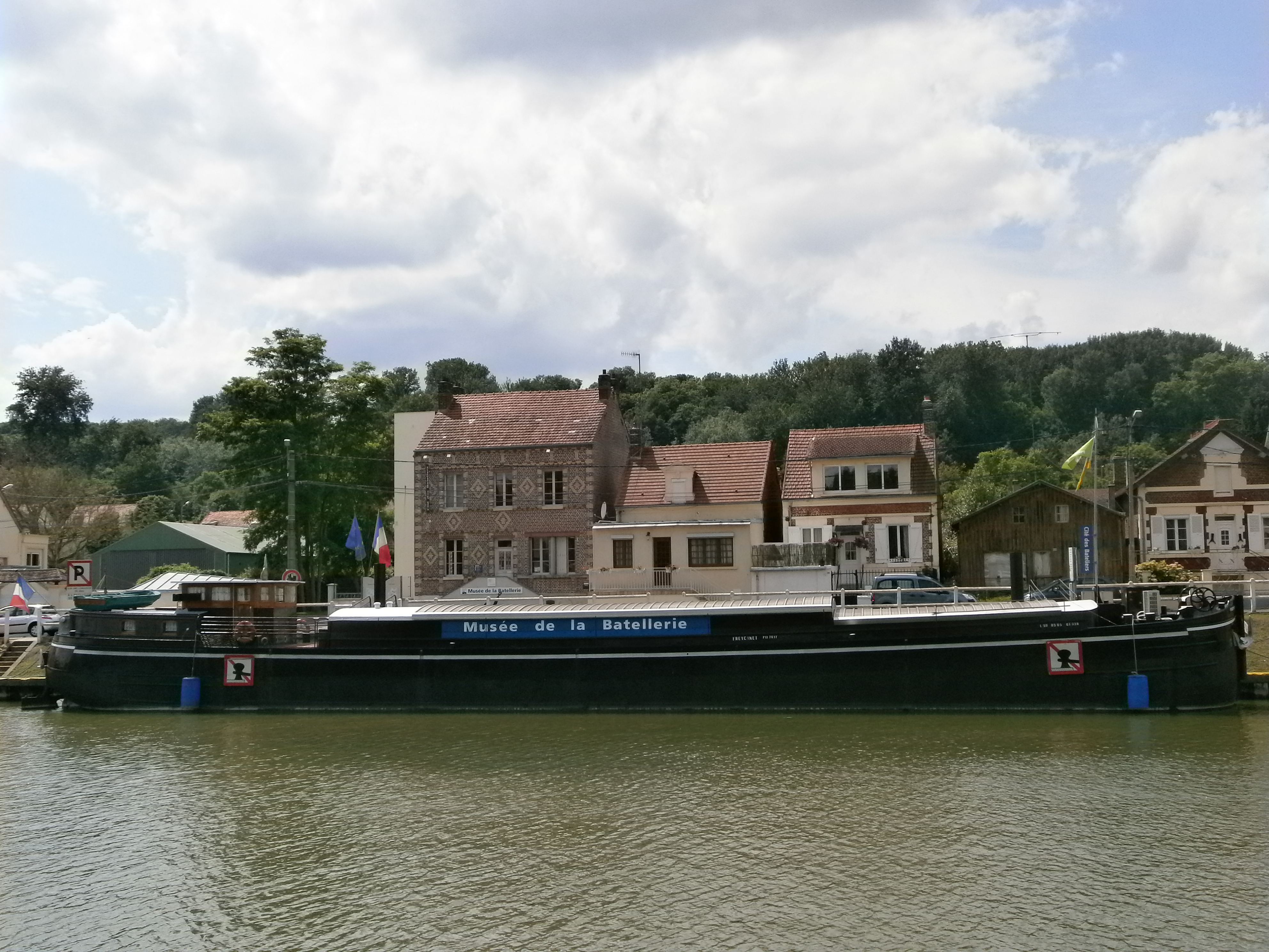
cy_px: 476
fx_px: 1430
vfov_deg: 36.8
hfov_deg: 47.9
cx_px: 634
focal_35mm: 39
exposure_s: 1/200
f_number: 12
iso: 100
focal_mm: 6.9
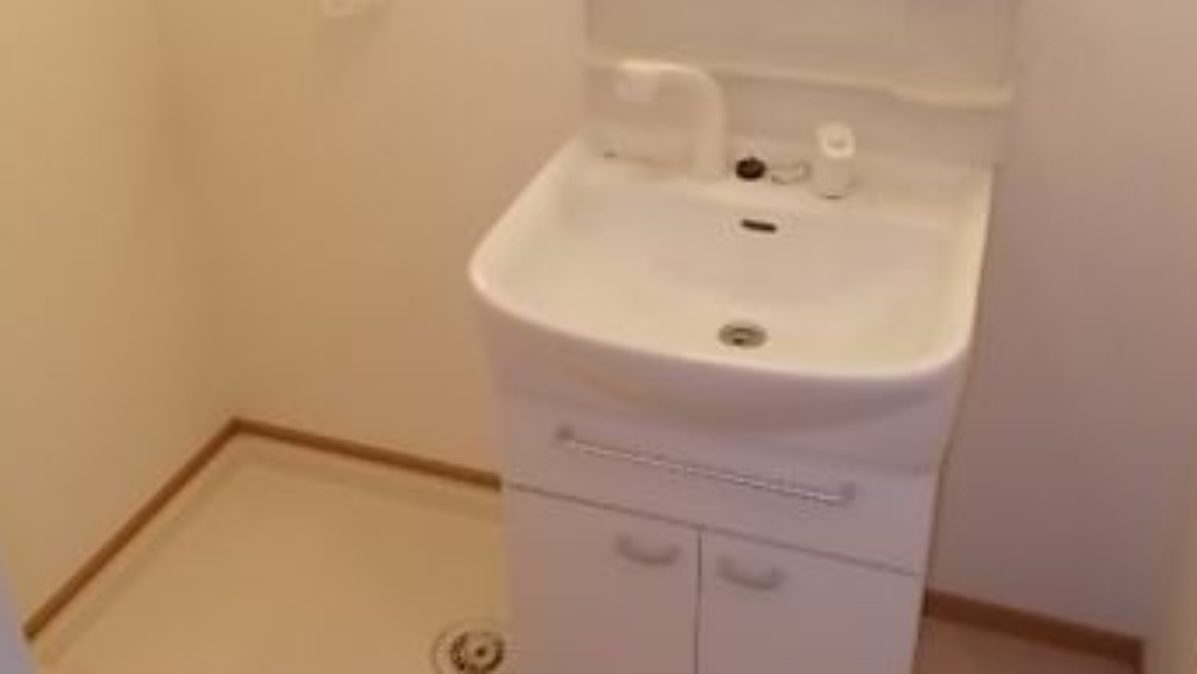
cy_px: 241
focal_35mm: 37
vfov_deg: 31.8
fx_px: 1174
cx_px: 576
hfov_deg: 54.0
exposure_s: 1/25
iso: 200
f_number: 3.2
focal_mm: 4.6
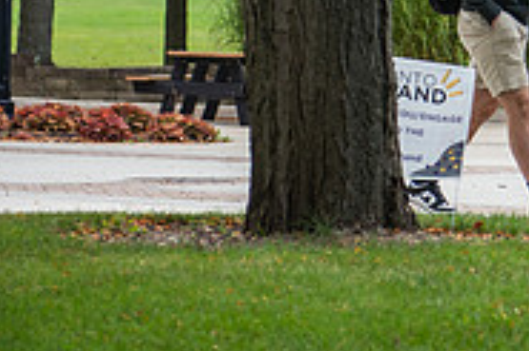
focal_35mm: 220
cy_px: -167
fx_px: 3230
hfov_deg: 9.1
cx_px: 772
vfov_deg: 6.2
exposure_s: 1/250
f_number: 3.5
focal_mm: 70
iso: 64
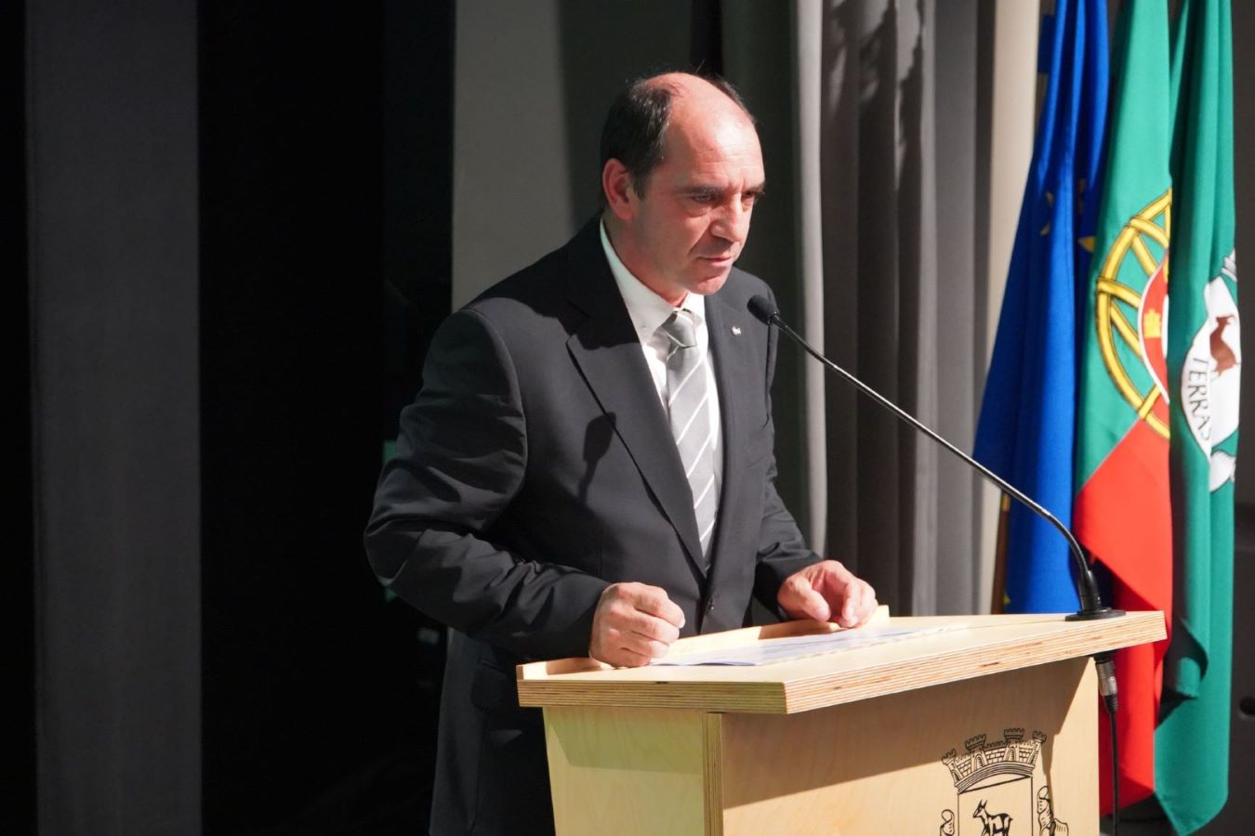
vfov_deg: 21.9
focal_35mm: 62
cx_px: 628
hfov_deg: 32.4
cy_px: 418
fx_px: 2161
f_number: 5.6
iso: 12800
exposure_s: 1/80
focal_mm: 62
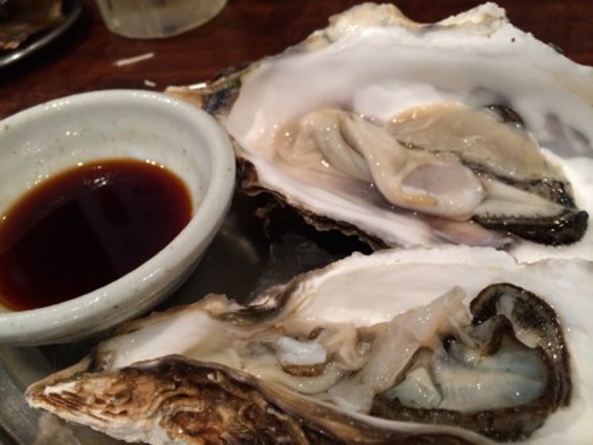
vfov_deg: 46.8
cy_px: 222
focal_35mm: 30
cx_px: 296
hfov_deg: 59.9
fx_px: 514
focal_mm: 4.12
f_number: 2.2
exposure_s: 1/30
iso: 160
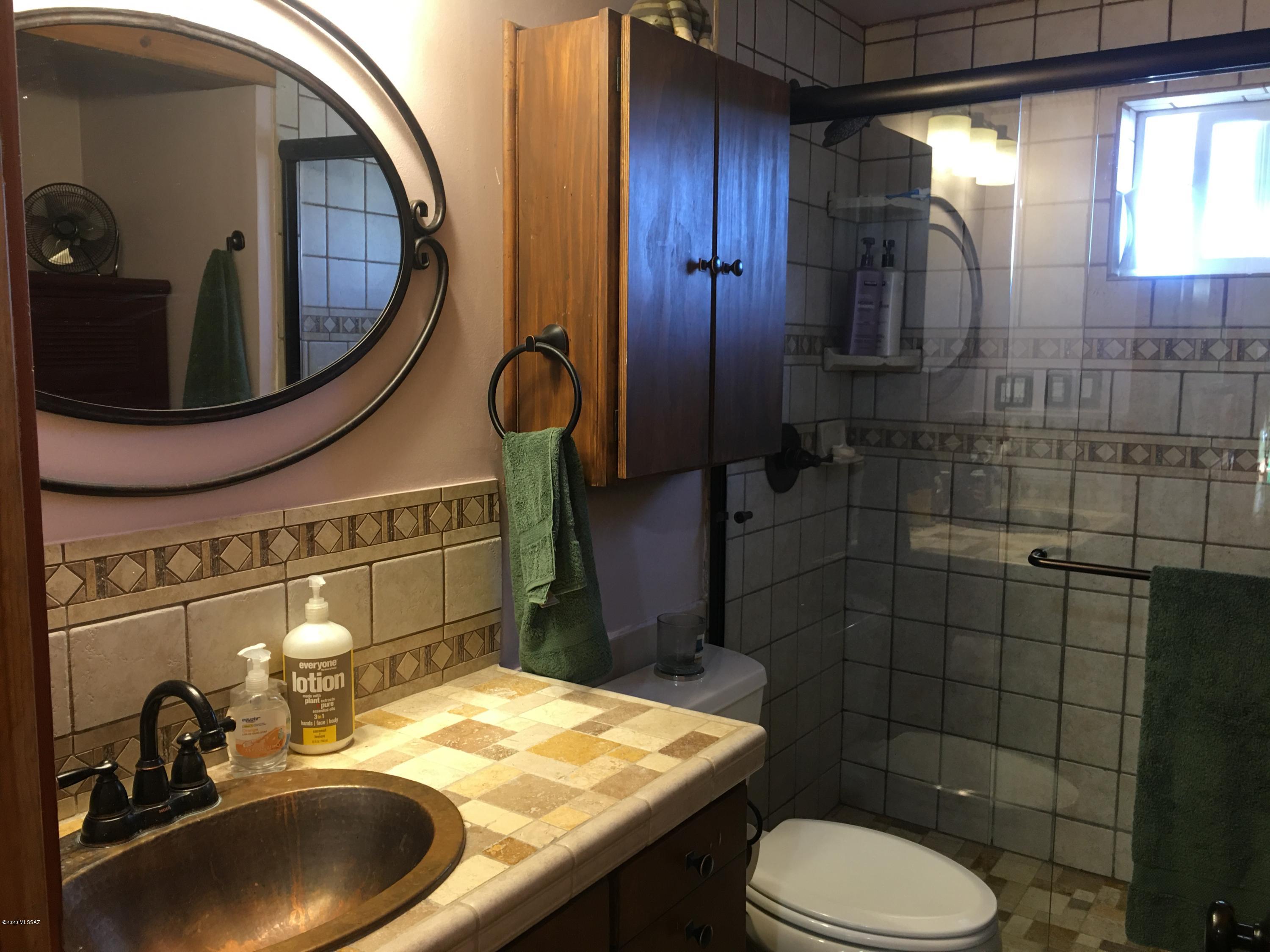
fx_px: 1064
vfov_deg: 48.2
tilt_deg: -6.1
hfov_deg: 61.7
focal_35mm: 29
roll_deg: -1.1
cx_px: 635
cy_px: 476
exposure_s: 1/15
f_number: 2.2
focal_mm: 4.15
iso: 40
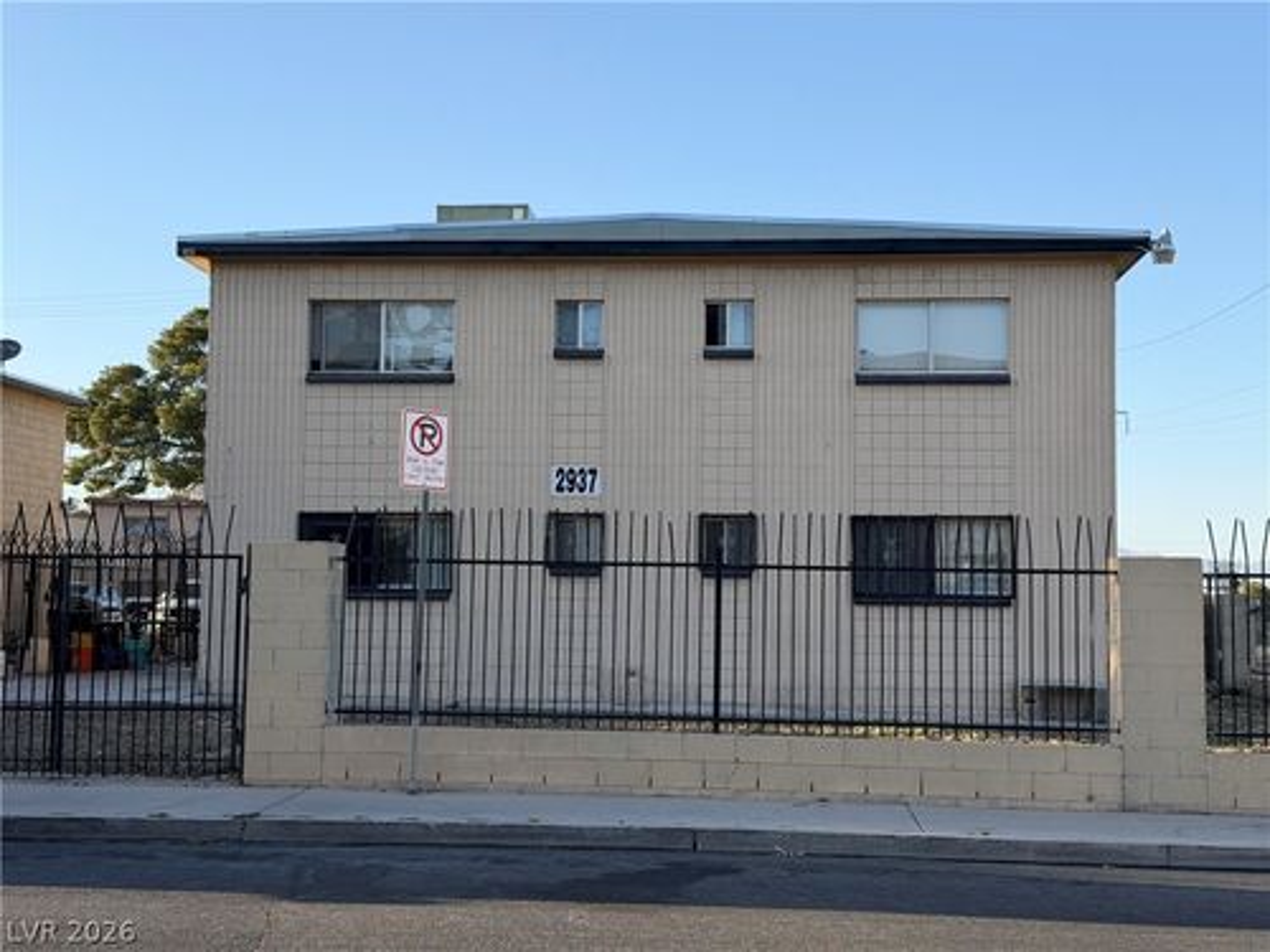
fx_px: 1761
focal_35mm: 48
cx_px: 635
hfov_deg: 39.7
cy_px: 476
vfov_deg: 30.3
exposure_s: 1/1484
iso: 64
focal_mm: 6.76
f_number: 1.78
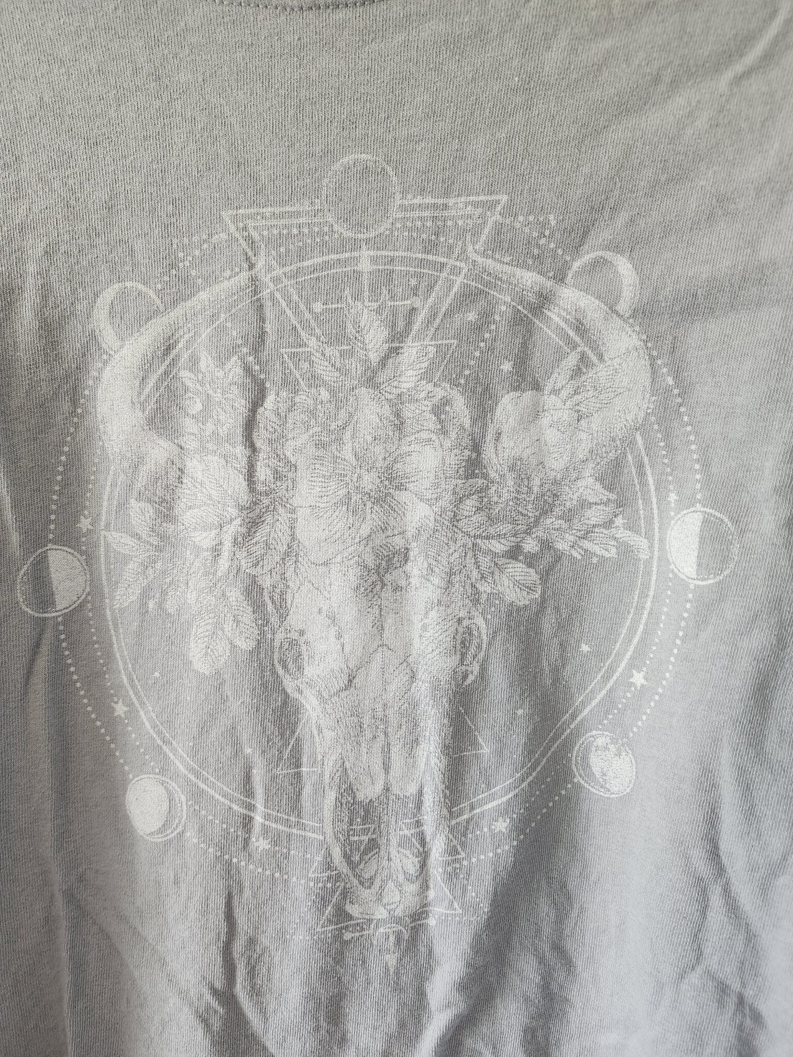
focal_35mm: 23
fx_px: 703
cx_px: 396
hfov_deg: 58.9
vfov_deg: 73.9
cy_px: 528
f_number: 1.8
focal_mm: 5.54
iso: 500
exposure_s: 1/120
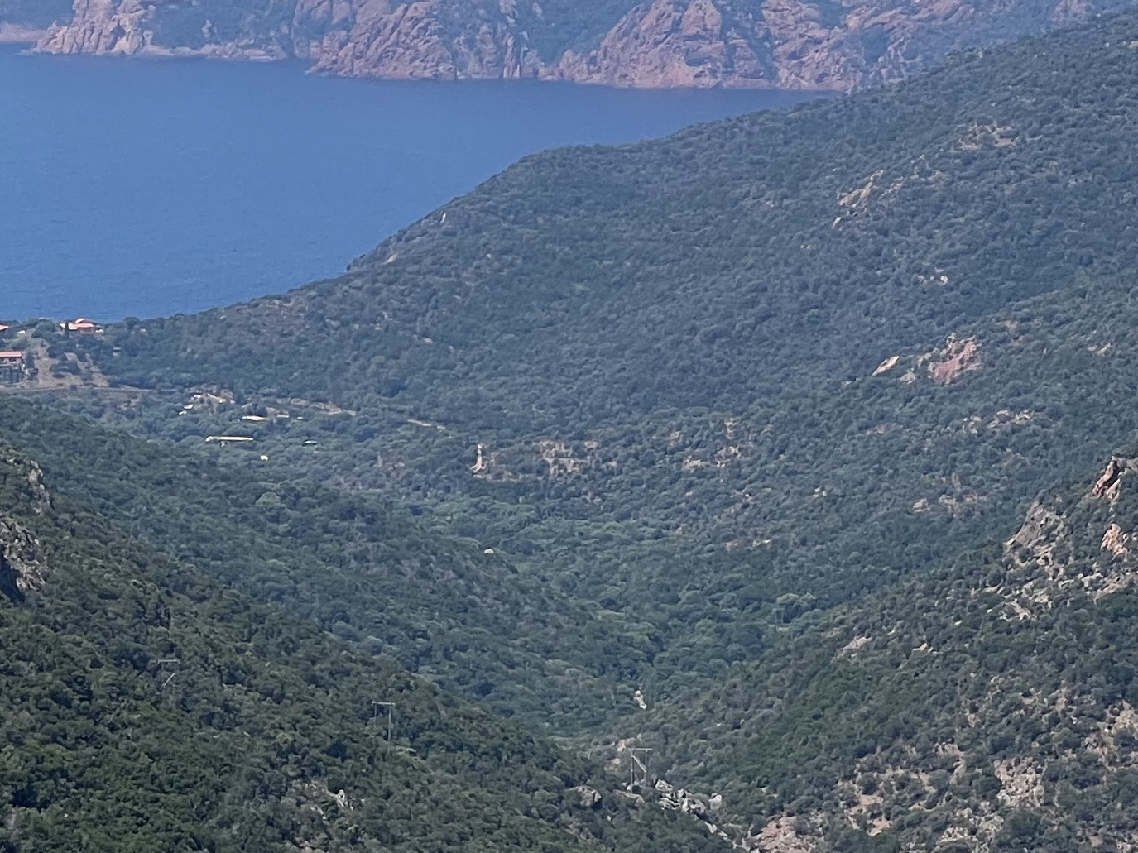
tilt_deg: -4.0
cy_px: 165
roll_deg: +0.7
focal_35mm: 224
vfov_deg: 6.6
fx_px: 7363
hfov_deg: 8.8
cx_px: 181
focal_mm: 9
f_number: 2.8
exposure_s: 1/713
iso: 32
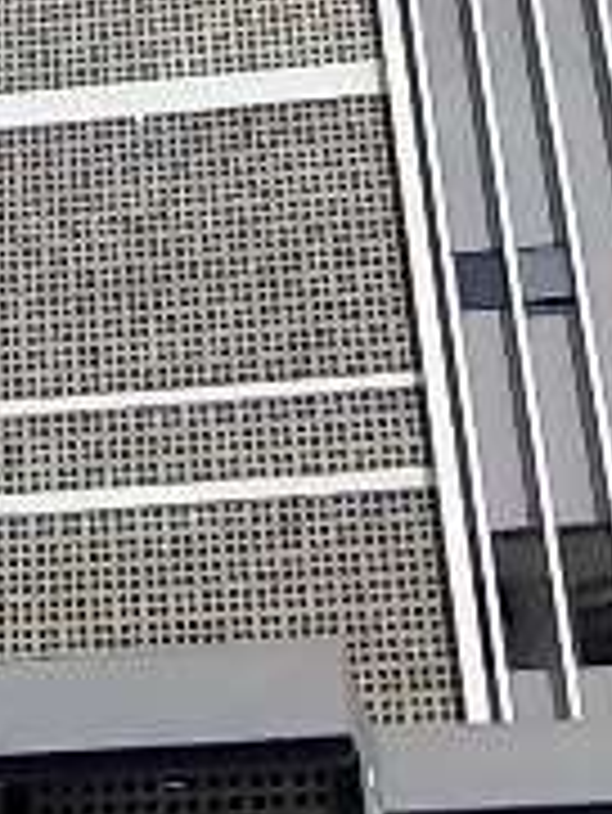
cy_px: -783
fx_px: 2637
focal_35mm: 112
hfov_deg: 12.3
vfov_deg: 14.7
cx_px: -414
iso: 50
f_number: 2.2
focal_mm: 1.65
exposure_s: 1/1854
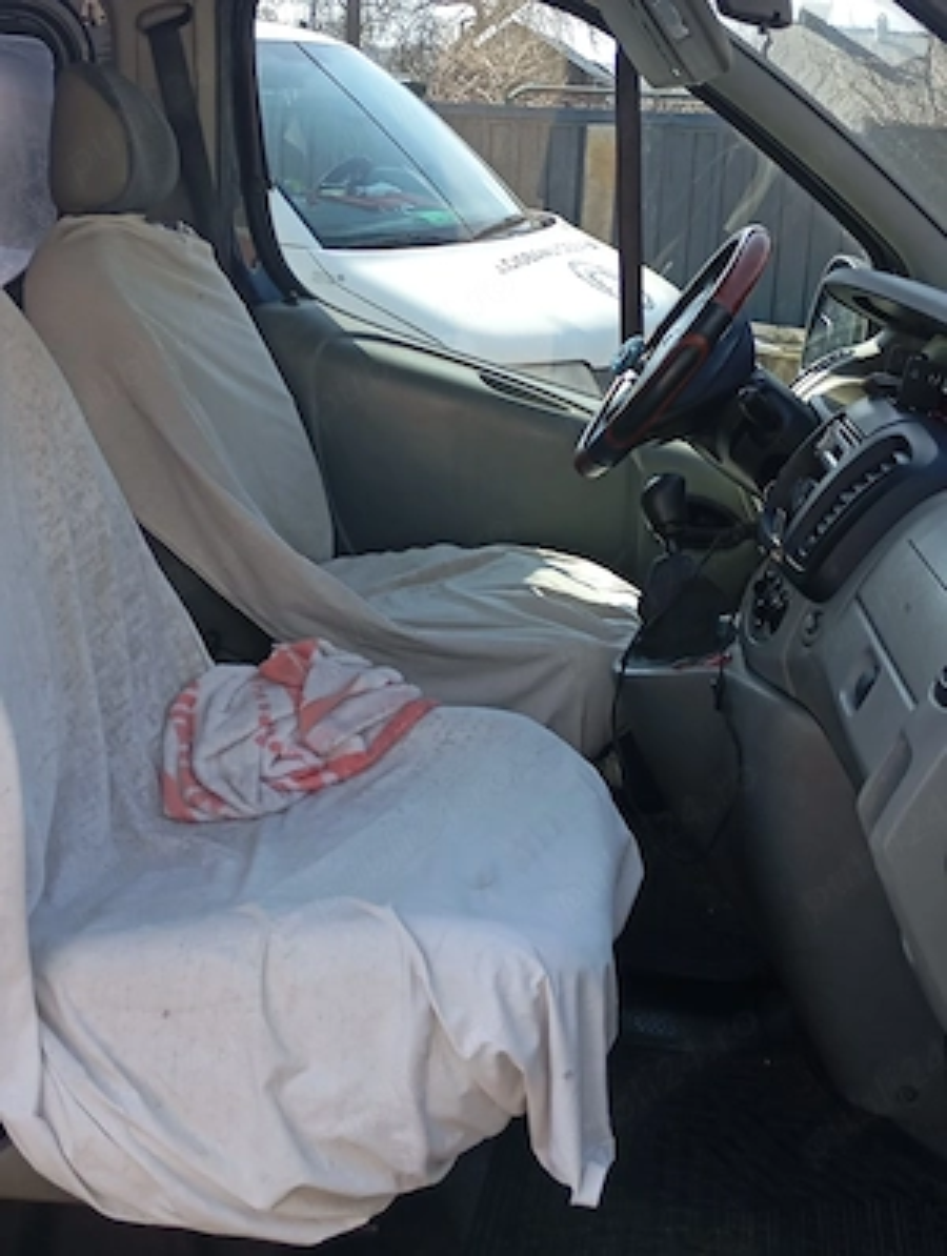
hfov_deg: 30.4
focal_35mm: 48
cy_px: 628
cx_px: 474
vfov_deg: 39.6
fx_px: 1745
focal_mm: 4.27
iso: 102
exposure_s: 1/175
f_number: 1.8
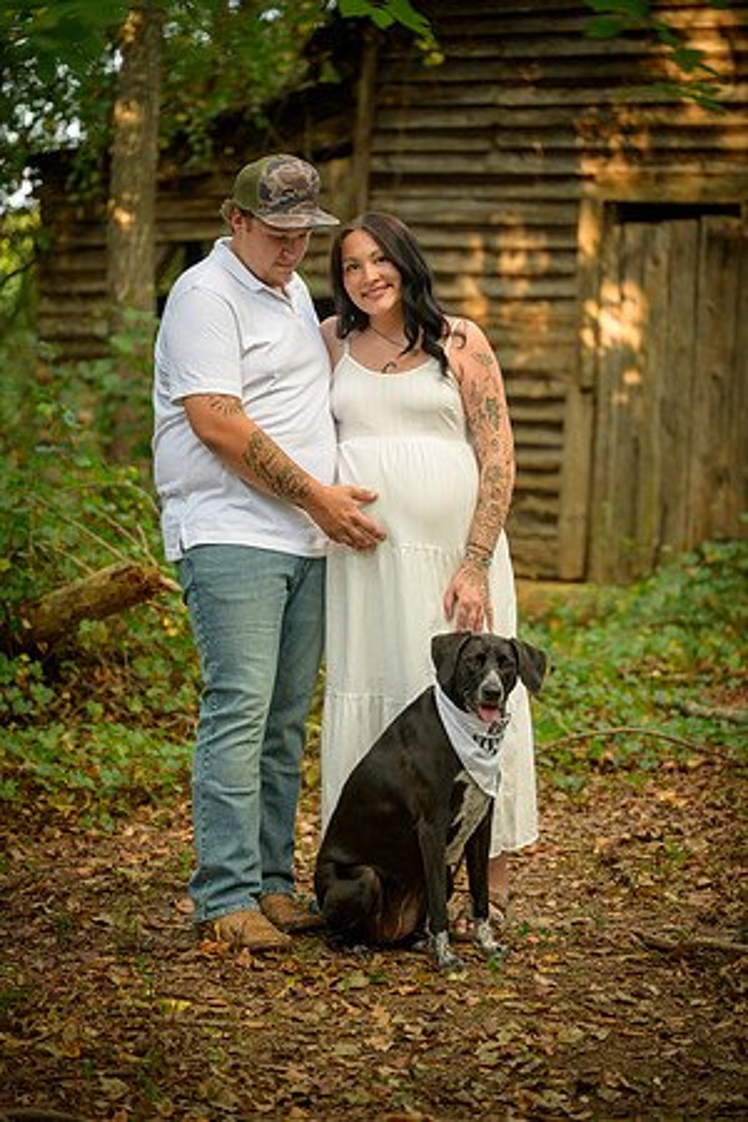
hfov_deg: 13.0
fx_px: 3272
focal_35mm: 105
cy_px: 561
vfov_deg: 19.5
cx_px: 374
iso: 1100
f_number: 3.3
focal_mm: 105
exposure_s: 1/125
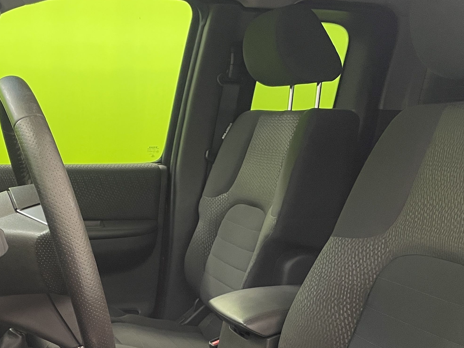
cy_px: 314
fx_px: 710
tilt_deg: -13.3
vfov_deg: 26.6
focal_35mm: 53
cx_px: 158
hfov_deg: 35.8
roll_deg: -2.3
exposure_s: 1/50
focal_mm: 4.2
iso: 80
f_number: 1.6
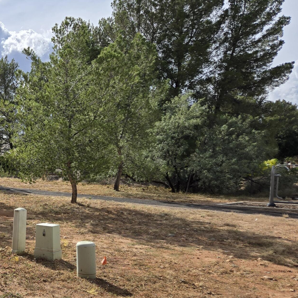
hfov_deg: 31.1
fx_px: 477
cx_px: -26
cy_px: 202
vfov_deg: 34.3
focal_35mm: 49
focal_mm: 5.4
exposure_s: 1/2835
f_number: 1.8
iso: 25
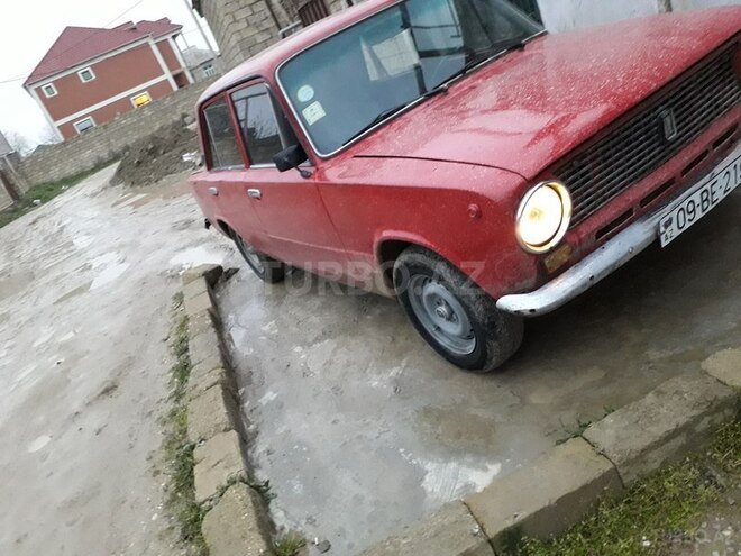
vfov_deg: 51.4
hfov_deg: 65.3
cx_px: 370
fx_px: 578
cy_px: 278
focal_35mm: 27
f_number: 1.9
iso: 400
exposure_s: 1/20
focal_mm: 3.6
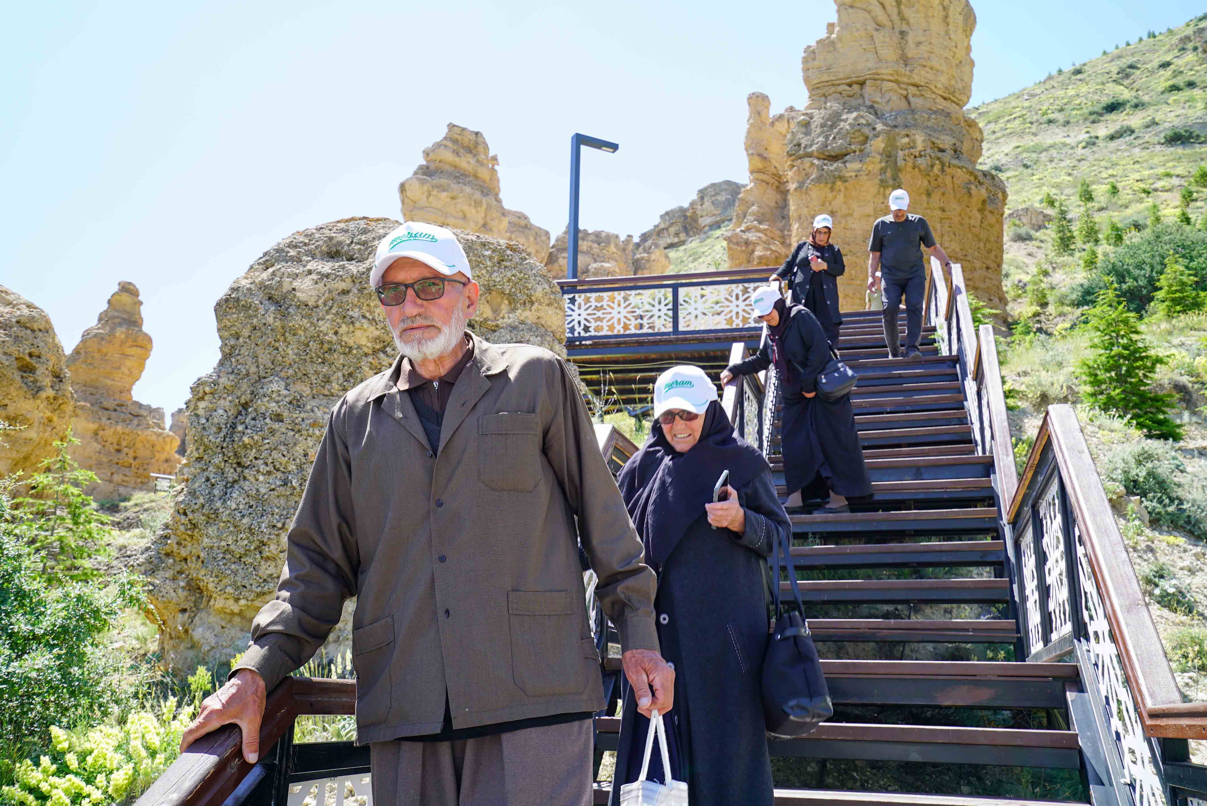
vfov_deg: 37.9
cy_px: 403
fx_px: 1174
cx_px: 604
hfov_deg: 54.4
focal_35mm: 35
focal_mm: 35
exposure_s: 1/100
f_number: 8
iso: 100
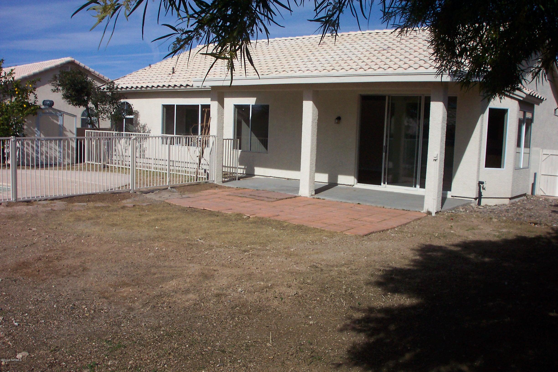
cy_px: 186
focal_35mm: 35
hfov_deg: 54.4
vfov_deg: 37.9
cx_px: 279
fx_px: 542
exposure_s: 1/500
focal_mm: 7.5
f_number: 9.5
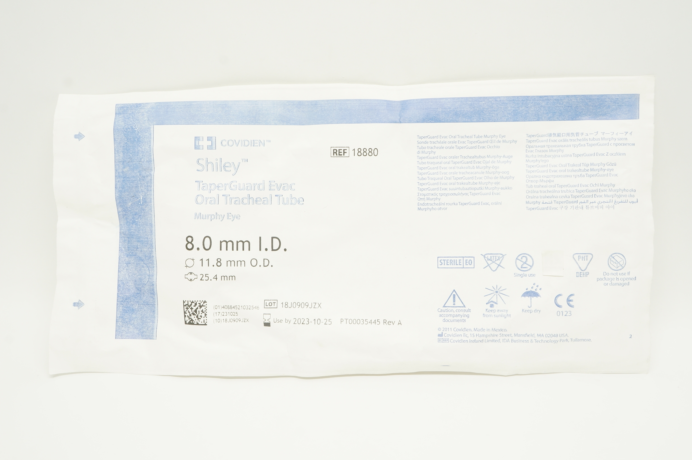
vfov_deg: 30.8
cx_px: 346
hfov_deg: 45.0
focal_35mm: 44
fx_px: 835
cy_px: 230
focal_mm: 29
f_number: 11
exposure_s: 1/15
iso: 400
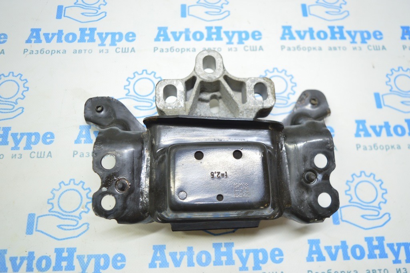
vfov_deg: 41.6
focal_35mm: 32
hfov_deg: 59.5
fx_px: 358
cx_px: 205
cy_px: 136
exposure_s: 1/40
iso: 400
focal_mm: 21
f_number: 3.8
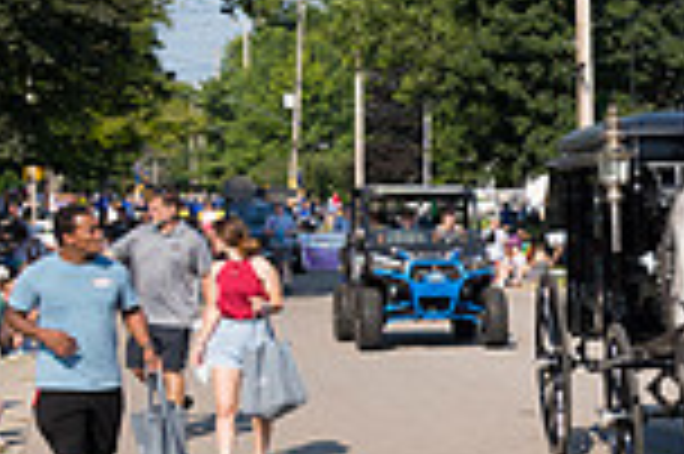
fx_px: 2031
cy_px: 339
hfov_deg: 16.5
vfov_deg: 12.7
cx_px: 1170
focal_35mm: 107
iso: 320
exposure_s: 1/800
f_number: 6.3
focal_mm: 28
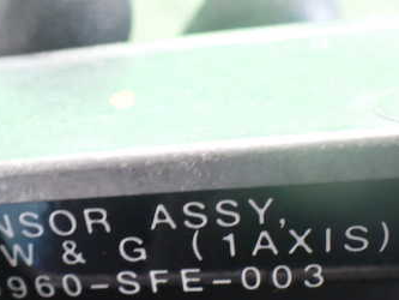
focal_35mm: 54
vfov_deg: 26.7
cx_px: 150
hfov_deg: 35.3
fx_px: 623
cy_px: 222
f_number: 2.3
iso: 800
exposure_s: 1/30
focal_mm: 5.4
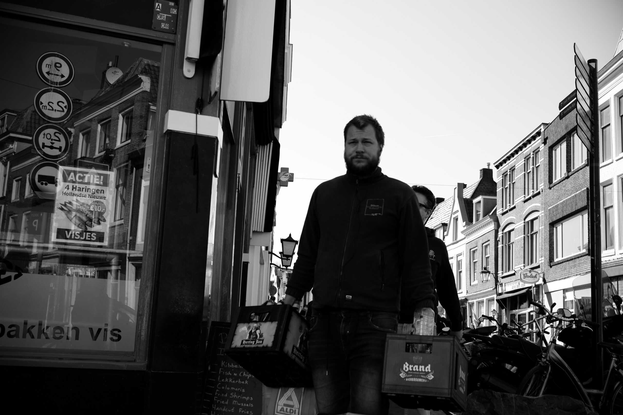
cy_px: 208
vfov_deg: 32.6
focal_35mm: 41
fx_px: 710
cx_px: 312
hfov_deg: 47.4
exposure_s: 1/500
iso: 200
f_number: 5.6
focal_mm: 27
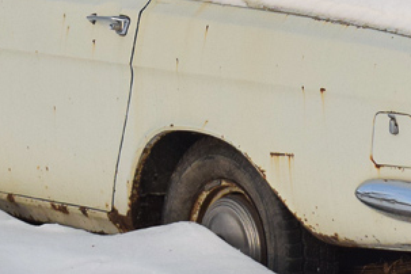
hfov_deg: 9.1
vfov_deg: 6.0
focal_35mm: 226
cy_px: -91
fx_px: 2580
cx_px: 274
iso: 800
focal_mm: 38
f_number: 5.6
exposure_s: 1/800
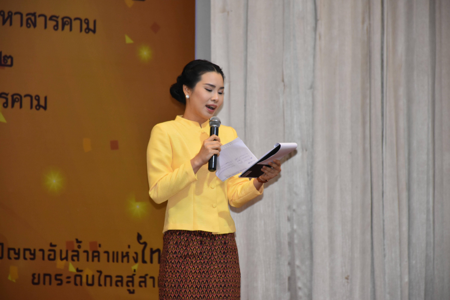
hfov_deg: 11.2
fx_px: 2287
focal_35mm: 183
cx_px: 225
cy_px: 150
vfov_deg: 7.5
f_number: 5.6
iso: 1100
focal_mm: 122
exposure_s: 1/60
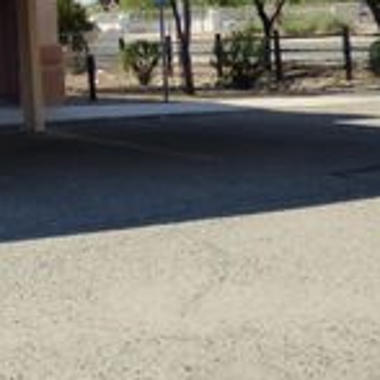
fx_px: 931
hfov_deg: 19.7
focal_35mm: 75
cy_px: 19
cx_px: -207
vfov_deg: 22.4
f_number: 3
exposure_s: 1/1600
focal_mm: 4.42
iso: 200
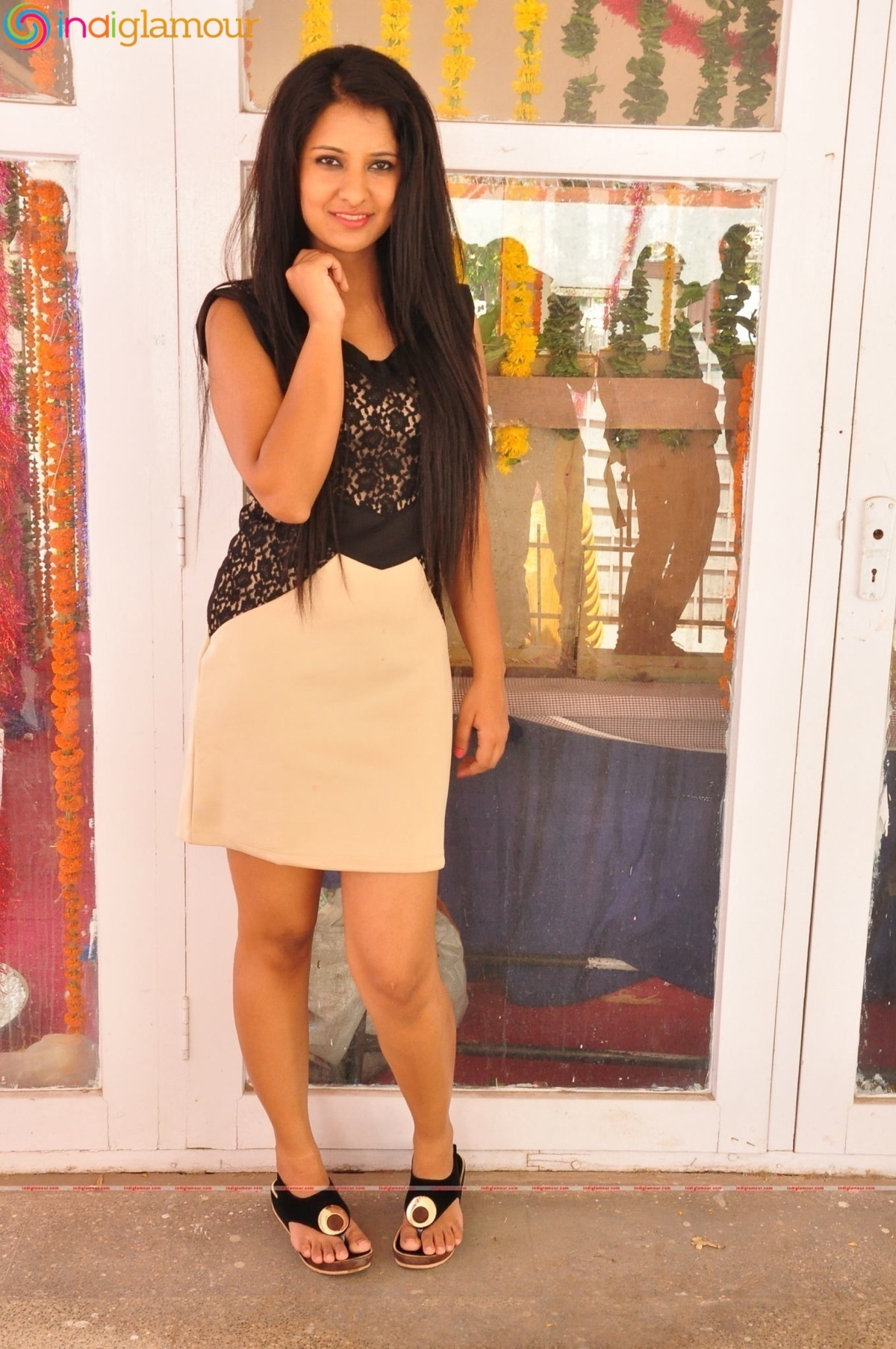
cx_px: 448
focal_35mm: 45
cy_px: 674
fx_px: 1684
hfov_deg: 29.8
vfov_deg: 43.7
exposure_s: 1/125
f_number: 10
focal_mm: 30
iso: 1250
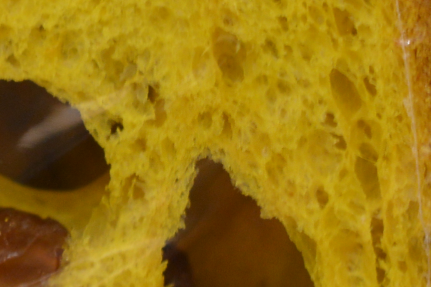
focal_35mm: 320
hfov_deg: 6.3
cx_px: -281
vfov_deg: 4.3
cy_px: -132
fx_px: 3830
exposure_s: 1/40
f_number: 3.2
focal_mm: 50
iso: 640
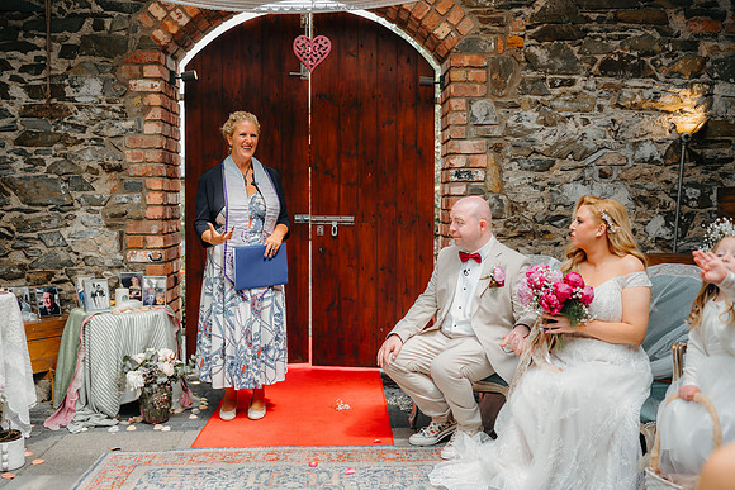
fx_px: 732
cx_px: 368
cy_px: 245
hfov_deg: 53.3
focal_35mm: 36
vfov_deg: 37.0
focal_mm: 35
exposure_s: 1/320
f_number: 2
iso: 100
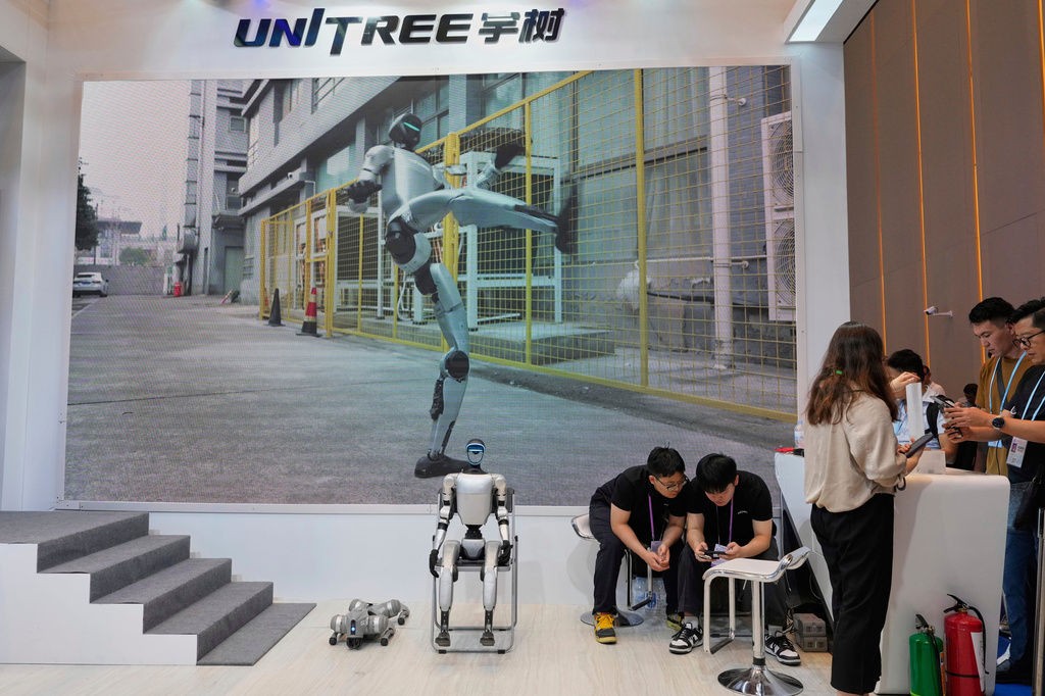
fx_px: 783
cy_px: 348
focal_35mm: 27
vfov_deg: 47.9
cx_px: 522
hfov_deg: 67.4
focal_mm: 27
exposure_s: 1/500
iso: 1250
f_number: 5
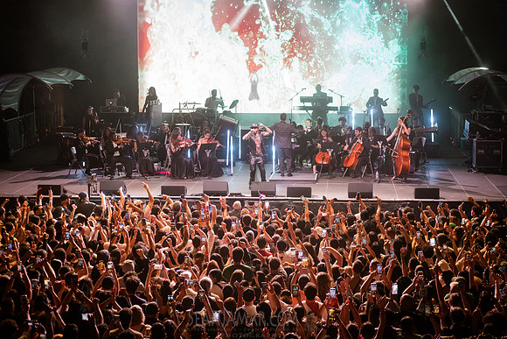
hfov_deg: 25.2
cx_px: 254
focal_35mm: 80
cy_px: 170
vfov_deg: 17.0
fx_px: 1133
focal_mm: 80
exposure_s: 1/500
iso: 5000
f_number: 4
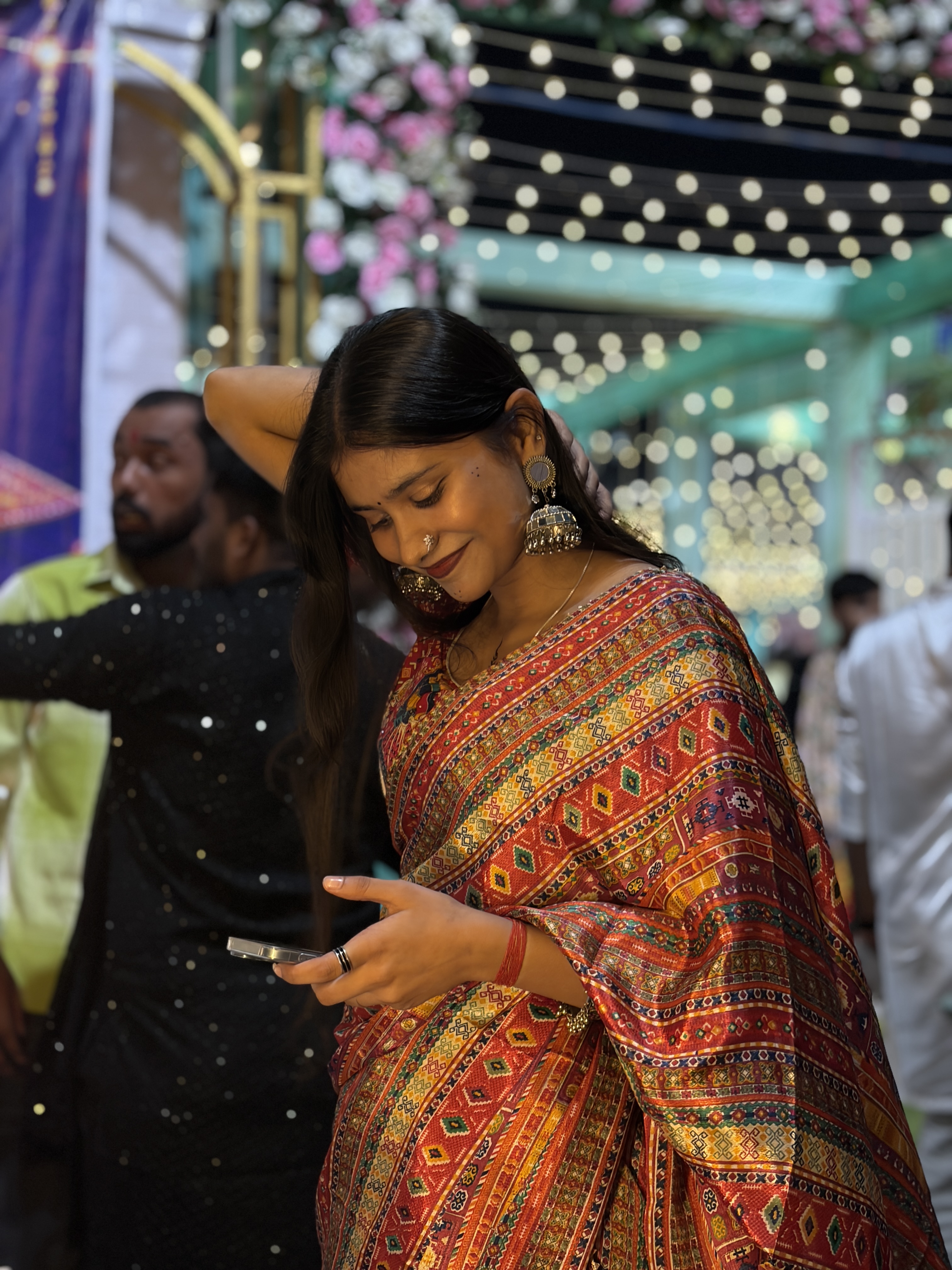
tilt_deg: +3.1
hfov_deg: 28.0
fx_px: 1907
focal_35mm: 52
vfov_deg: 36.8
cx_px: 476
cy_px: 635
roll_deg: -0.8
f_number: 1.6
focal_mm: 5.96
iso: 100
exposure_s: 1/48
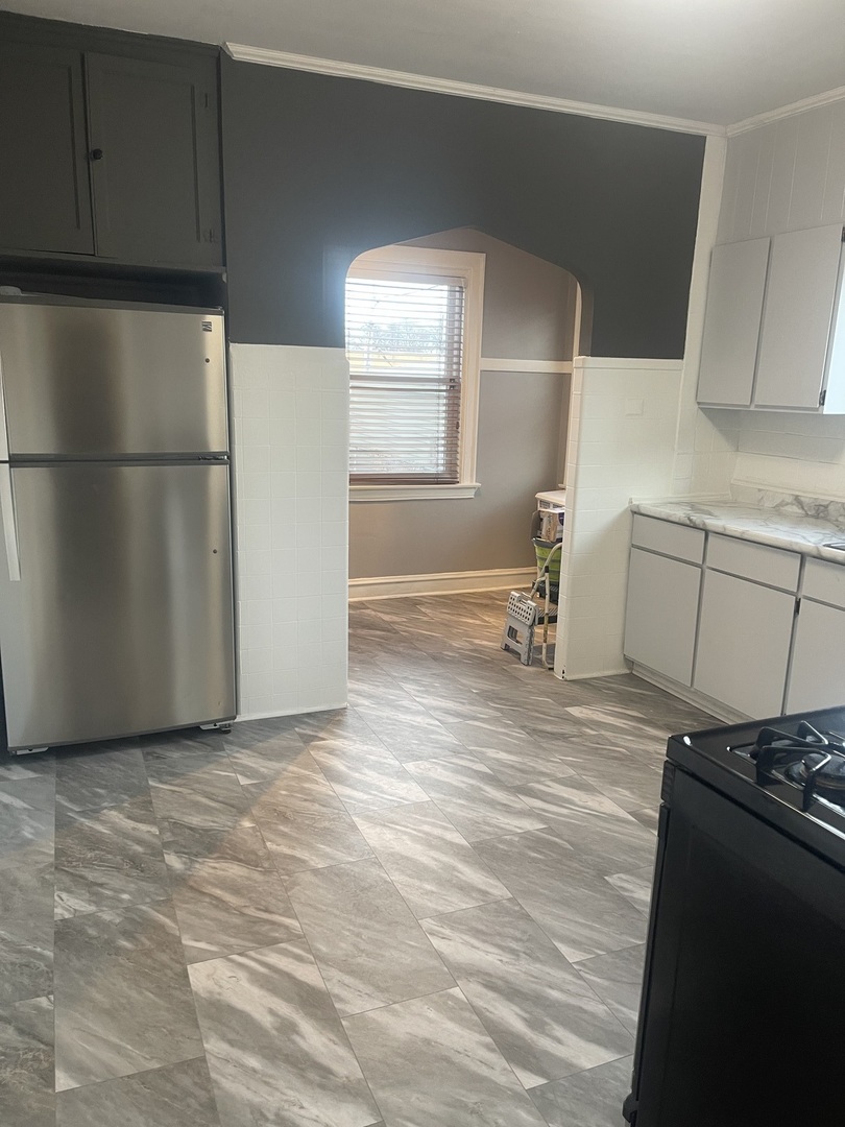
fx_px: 814
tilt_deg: -13.6
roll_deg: -1.9
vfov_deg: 69.4
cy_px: 564
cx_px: 422
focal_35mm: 25
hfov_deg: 54.9
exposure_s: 1/60
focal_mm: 5.1
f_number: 1.6
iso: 125
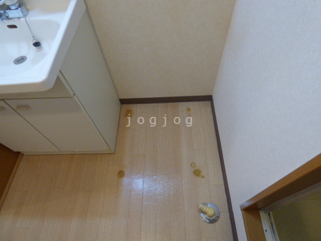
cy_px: 120
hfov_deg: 81.7
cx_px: 160
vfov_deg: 66.0
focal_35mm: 20
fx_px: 185
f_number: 2.8
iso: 400
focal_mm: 3.58
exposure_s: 1/40
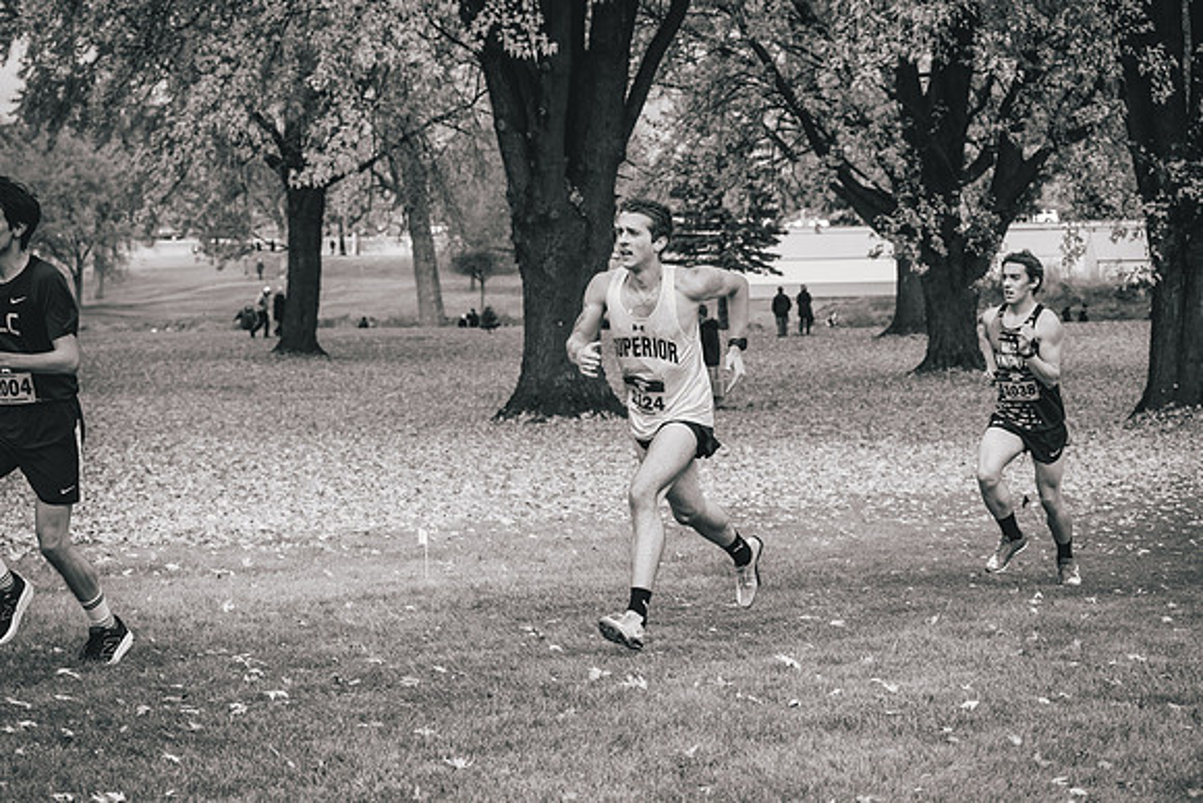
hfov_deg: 24.1
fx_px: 2819
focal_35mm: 84
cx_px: 602
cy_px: 402
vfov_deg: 16.2
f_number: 6.3
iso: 400
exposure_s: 1/1000
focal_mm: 84
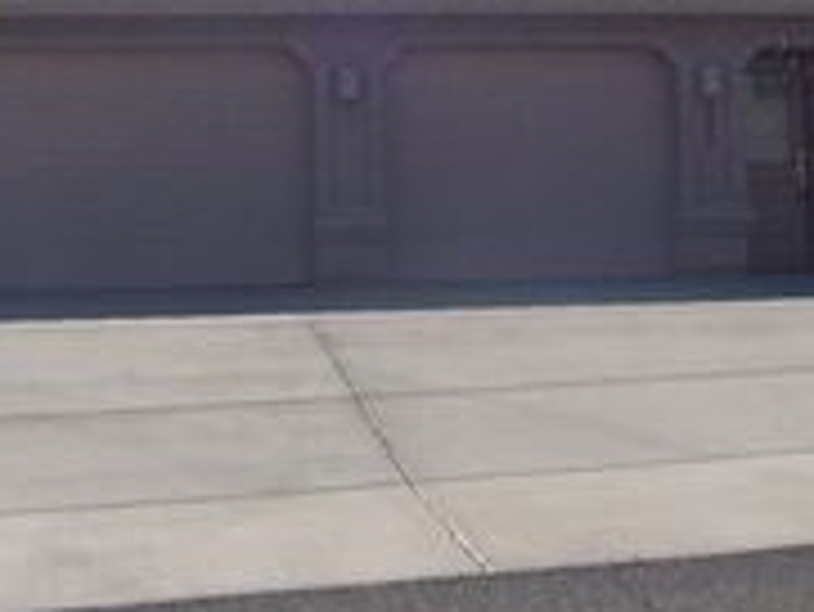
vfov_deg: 15.7
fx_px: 2212
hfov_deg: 20.6
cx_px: 648
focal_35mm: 94
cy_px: 223
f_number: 5.6
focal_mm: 5.6
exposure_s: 1/500
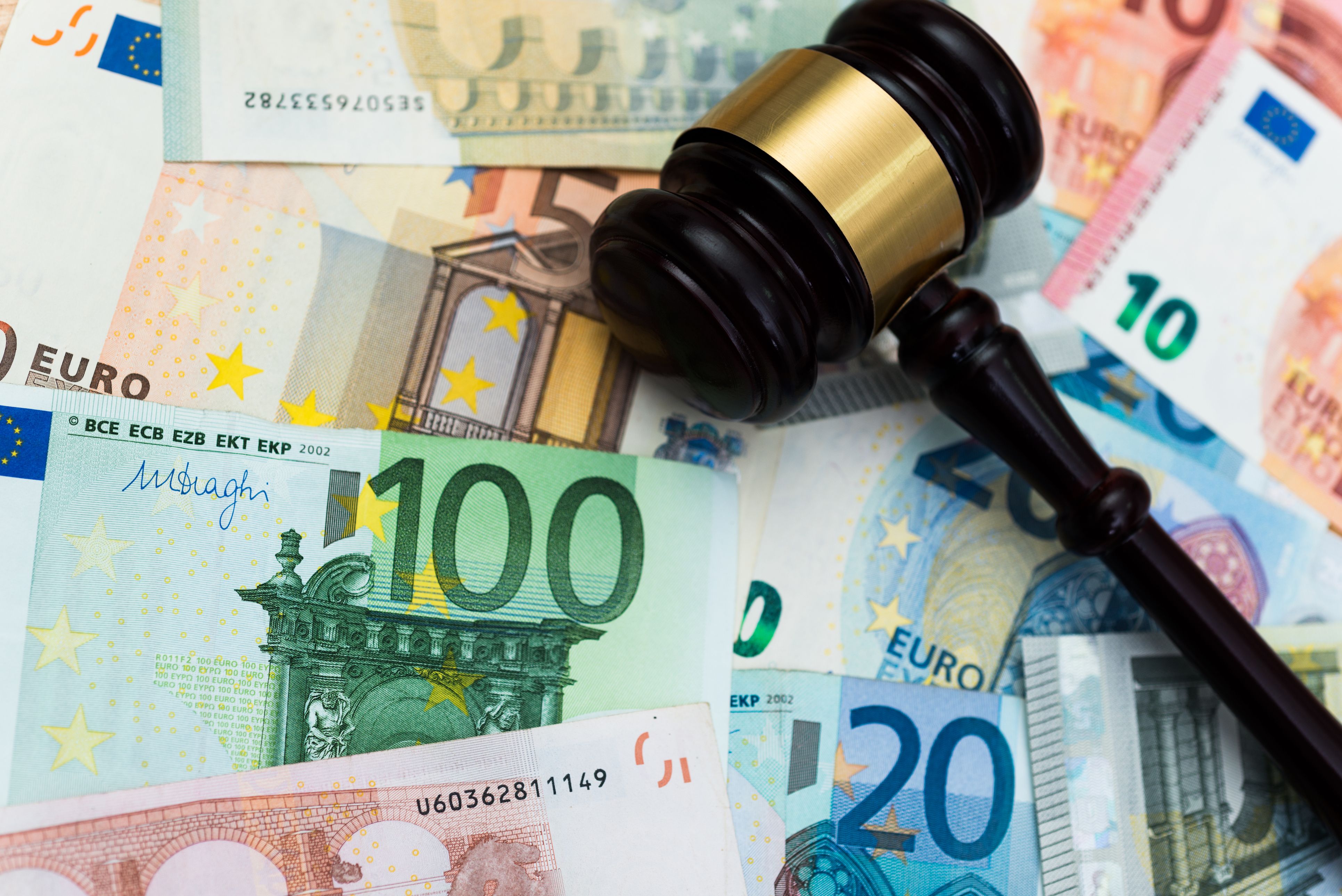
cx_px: 671
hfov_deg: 33.4
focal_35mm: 60
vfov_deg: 22.6
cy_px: 448
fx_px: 2237
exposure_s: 1/60
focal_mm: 60
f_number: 5.6
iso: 160
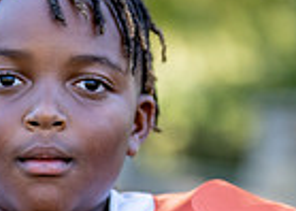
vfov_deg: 6.5
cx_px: 29
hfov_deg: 9.2
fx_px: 1839
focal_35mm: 219
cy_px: 307
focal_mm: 50
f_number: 1.2
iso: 100
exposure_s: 1/1250
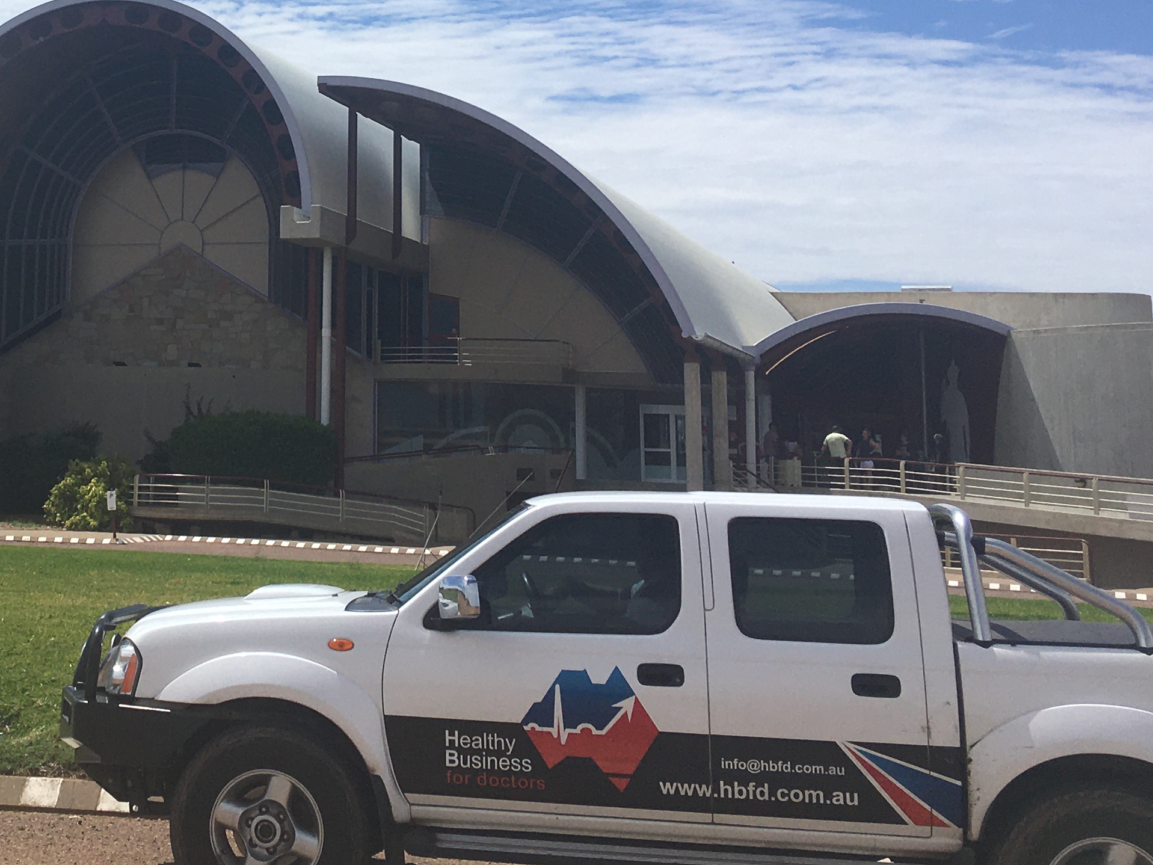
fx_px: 2032
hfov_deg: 30.6
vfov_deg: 23.4
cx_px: 161
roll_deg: -1.3
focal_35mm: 61
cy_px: 87
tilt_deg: +12.5
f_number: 2.2
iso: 25
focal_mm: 4.15
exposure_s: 1/3663
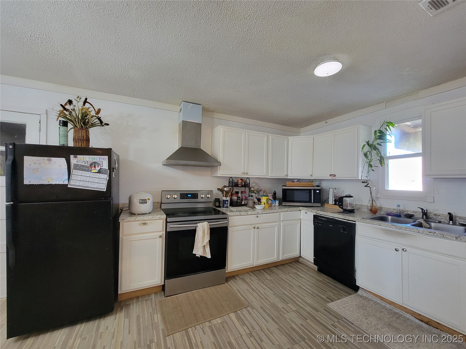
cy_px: 174
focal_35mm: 13
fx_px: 175
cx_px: 233
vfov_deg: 89.9
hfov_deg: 106.2
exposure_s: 1/30
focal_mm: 2.2
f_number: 2.2
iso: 320
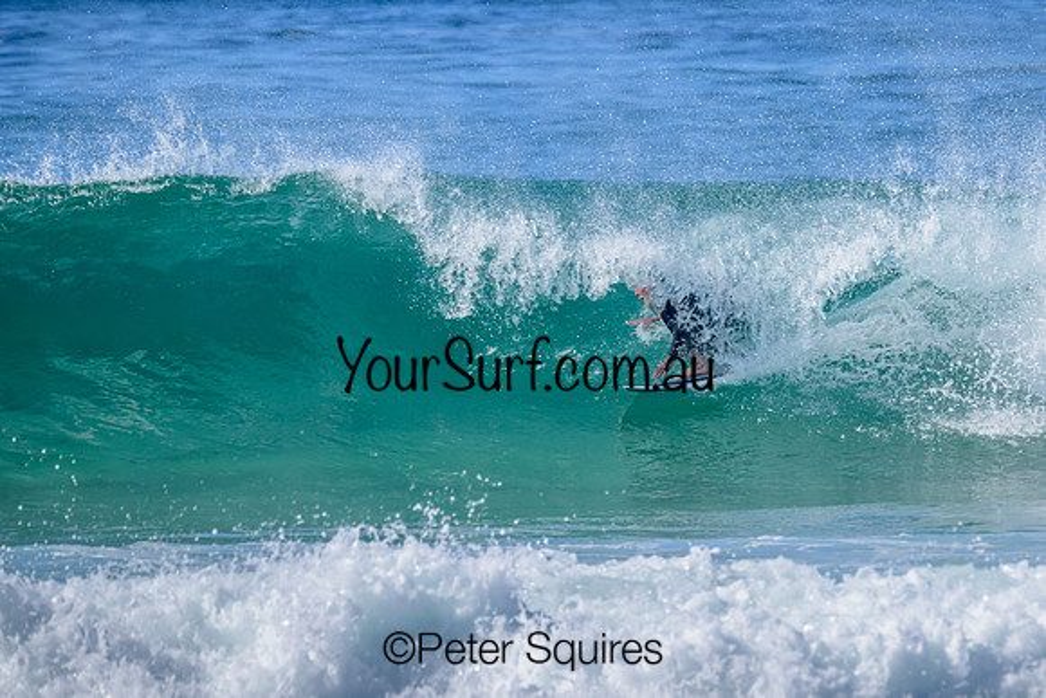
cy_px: 289
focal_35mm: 804
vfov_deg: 1.7
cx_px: 680
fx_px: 23363
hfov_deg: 2.6
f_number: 11
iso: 360
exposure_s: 1/800
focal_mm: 590
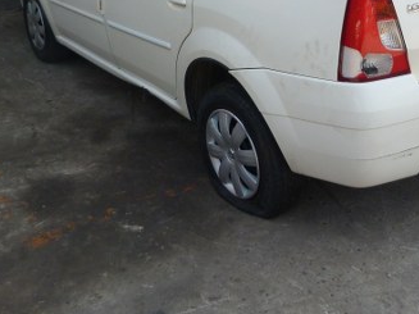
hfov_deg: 38.2
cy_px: 17
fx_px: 593
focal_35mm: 49
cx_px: 300
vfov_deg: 28.2
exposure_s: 1/500
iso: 160
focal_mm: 4.5
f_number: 2.8
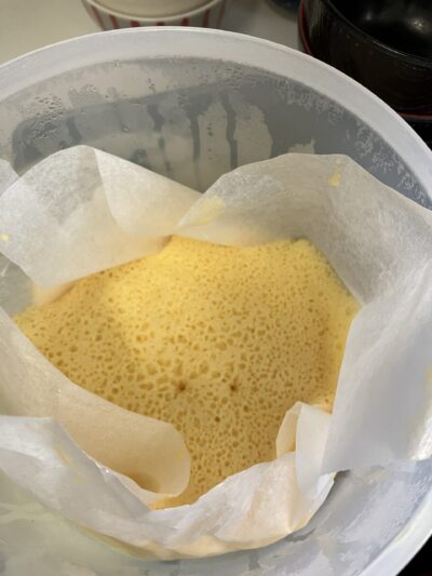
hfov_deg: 49.8
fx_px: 466
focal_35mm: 28
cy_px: 288
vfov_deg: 63.4
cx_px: 216
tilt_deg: -67.9
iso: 160
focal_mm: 3.99
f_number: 1.8
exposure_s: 1/60
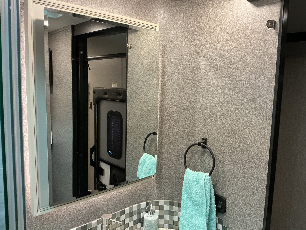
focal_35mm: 29
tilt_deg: -5.3
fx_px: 256
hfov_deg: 61.7
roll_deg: -0.4
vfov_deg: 48.2
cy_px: 115
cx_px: 153
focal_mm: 3
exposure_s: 1/60
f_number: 1.8
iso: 160
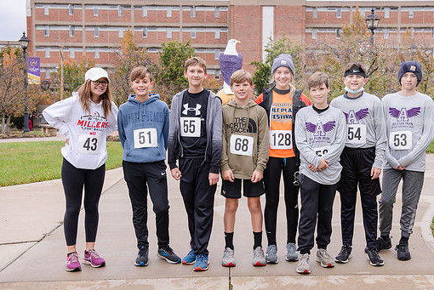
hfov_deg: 39.5
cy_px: 138
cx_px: 243
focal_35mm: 50
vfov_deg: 27.0
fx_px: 603
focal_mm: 44
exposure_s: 1/250
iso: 400
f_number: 5
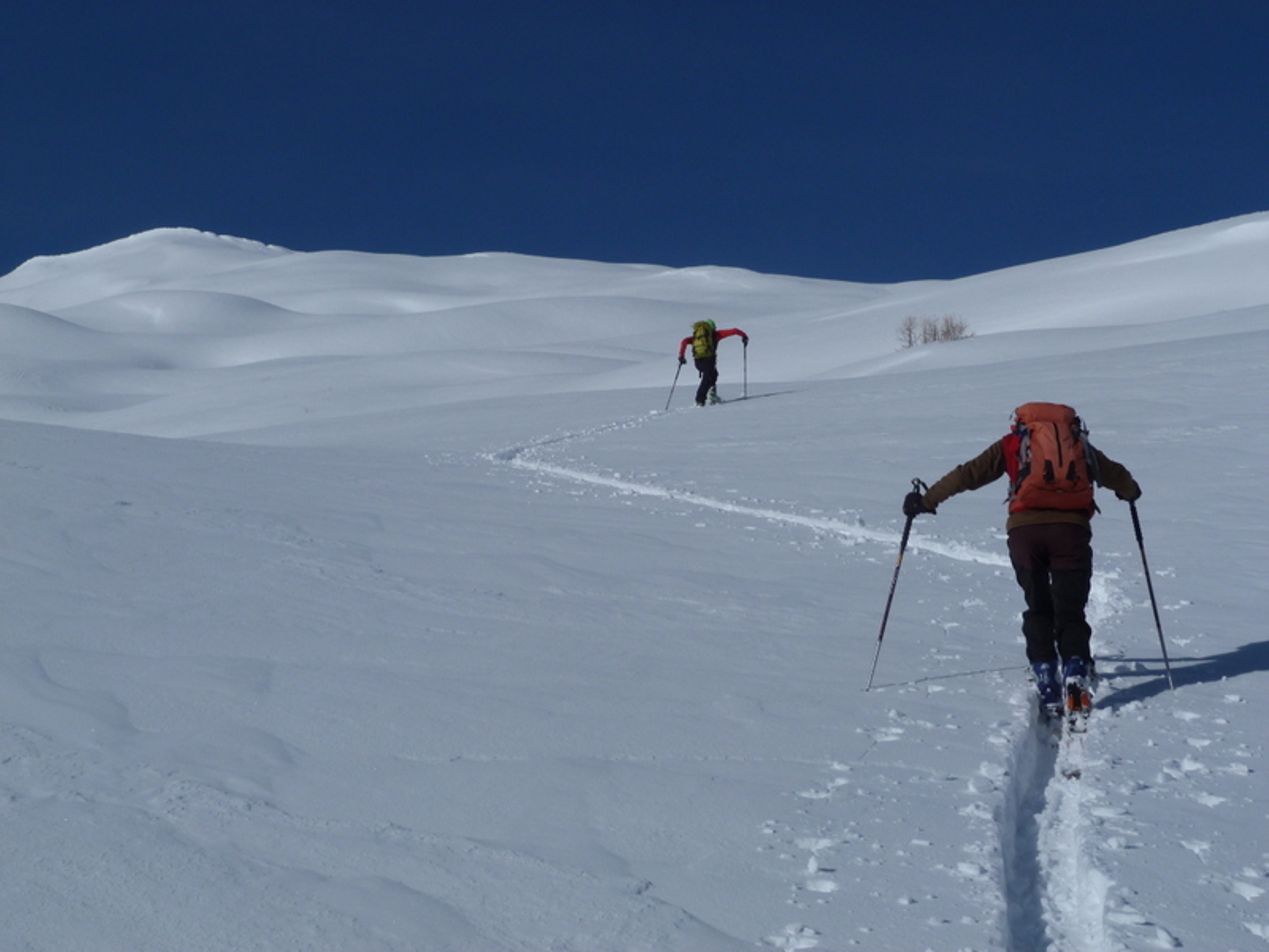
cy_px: 476
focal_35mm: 72
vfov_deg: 20.4
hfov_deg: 27.0
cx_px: 634
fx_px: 2639
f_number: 5.6
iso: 80
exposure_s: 1/1600
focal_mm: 12.9
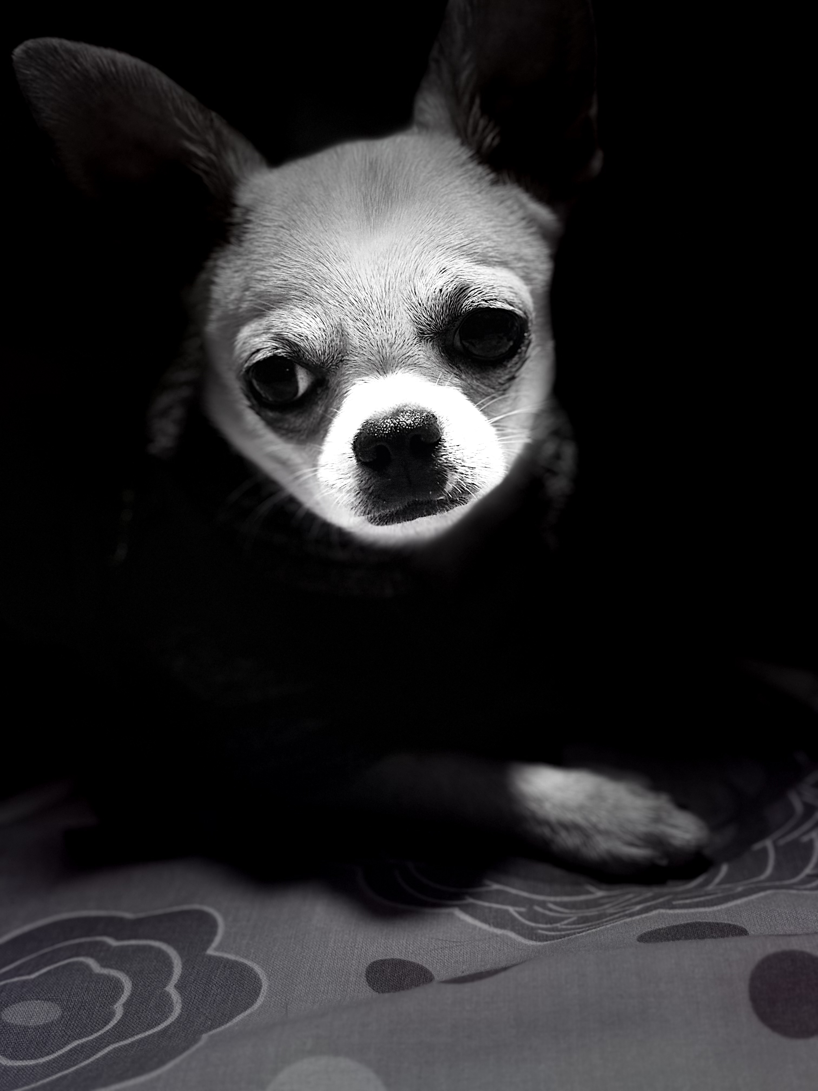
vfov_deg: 39.7
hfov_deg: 30.3
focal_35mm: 48
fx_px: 1512
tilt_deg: -17.7
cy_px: 546
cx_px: 409
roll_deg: +8.2
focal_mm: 6.76
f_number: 1.78
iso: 200
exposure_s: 1/40
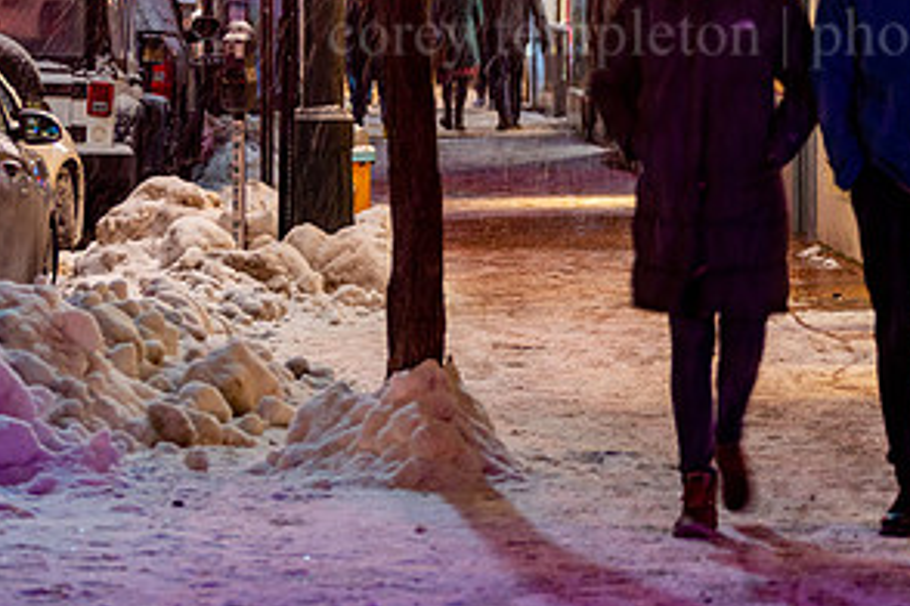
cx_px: 740
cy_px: 39
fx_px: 5535
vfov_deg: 6.3
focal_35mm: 219
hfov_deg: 9.4
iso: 1000
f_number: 5
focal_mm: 110
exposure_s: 1/13
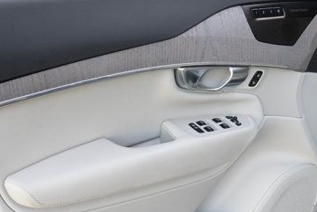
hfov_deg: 36.8
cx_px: 170
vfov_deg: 24.6
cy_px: 180
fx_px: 476
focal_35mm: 54
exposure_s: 1/200
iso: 1000
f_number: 6.3
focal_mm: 24
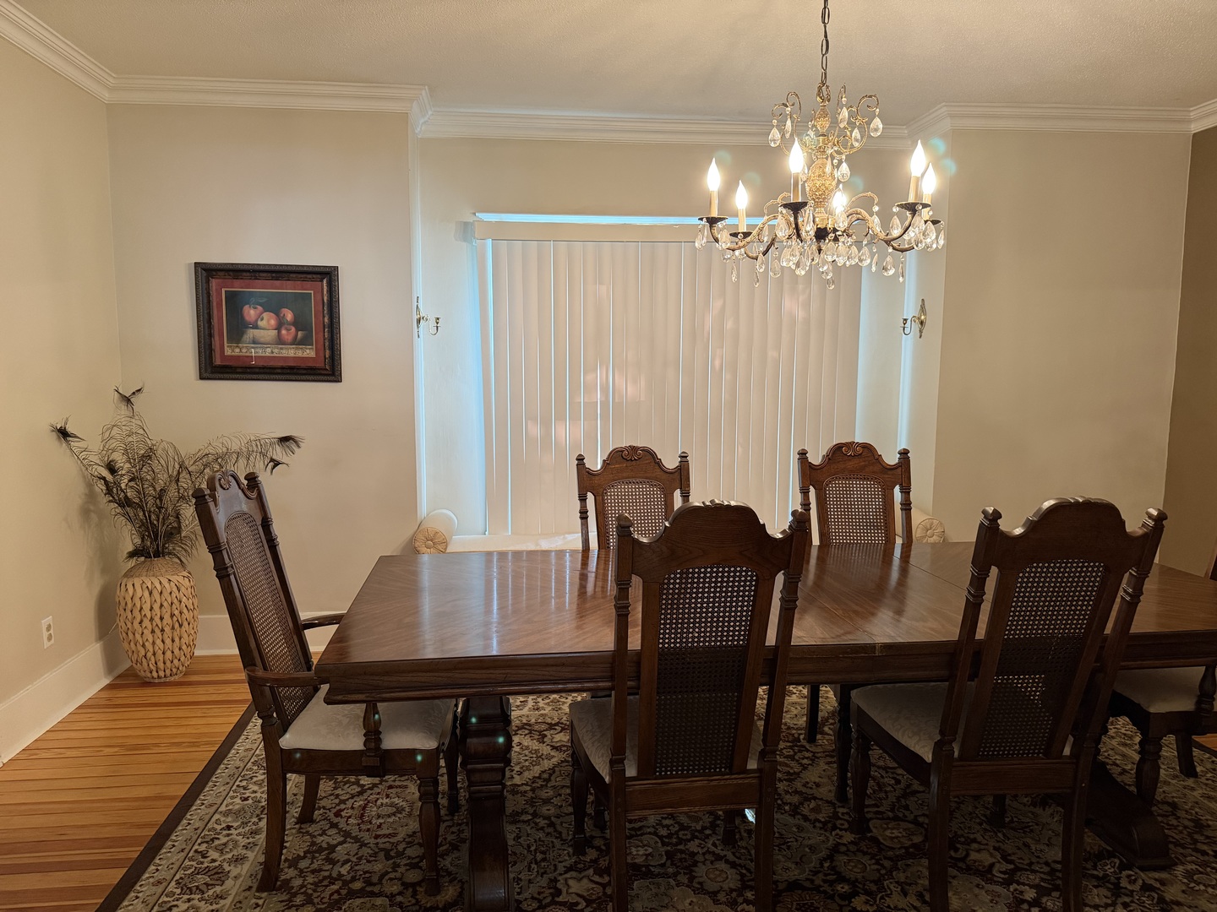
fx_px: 844
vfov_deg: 56.8
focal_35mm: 24
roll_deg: -0.1
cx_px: 608
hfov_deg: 71.6
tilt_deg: -6.5
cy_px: 456
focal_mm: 6.76
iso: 400
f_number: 1.78
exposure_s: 1/60
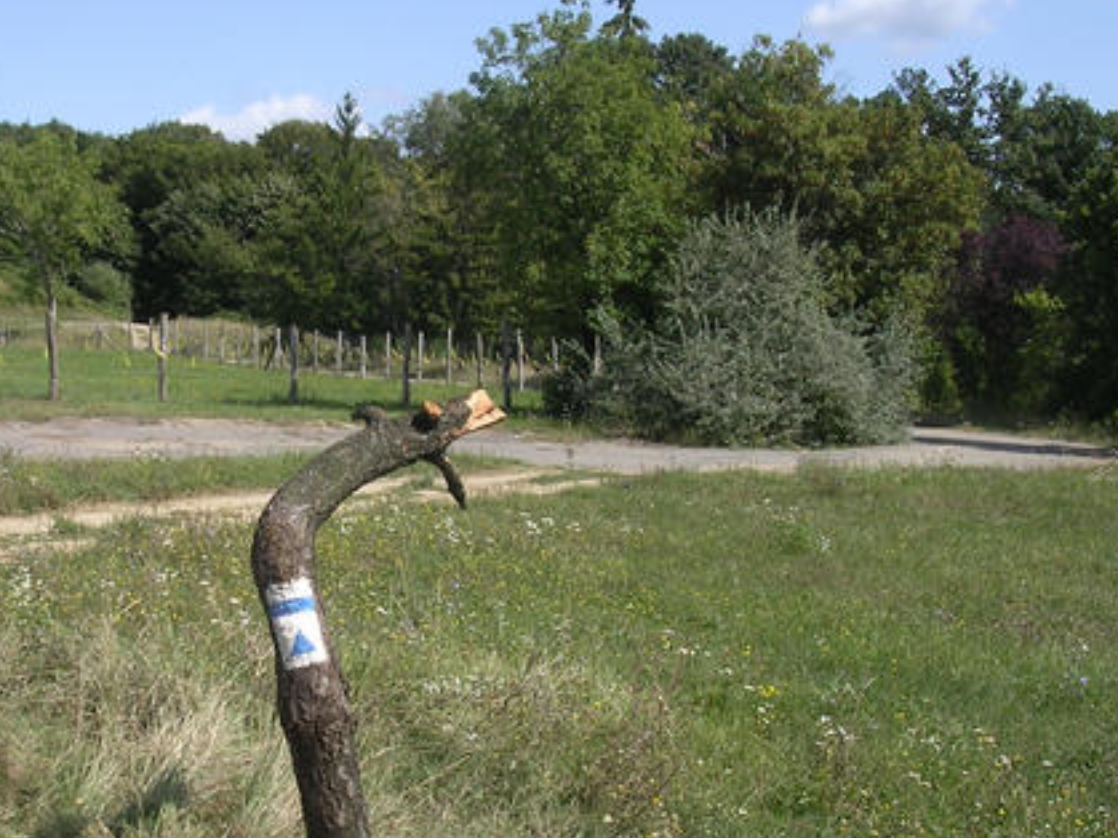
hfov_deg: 32.8
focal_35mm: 58
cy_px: 486
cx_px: 323
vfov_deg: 25.2
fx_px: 1873
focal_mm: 5.8
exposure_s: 1/273
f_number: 5.6
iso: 100
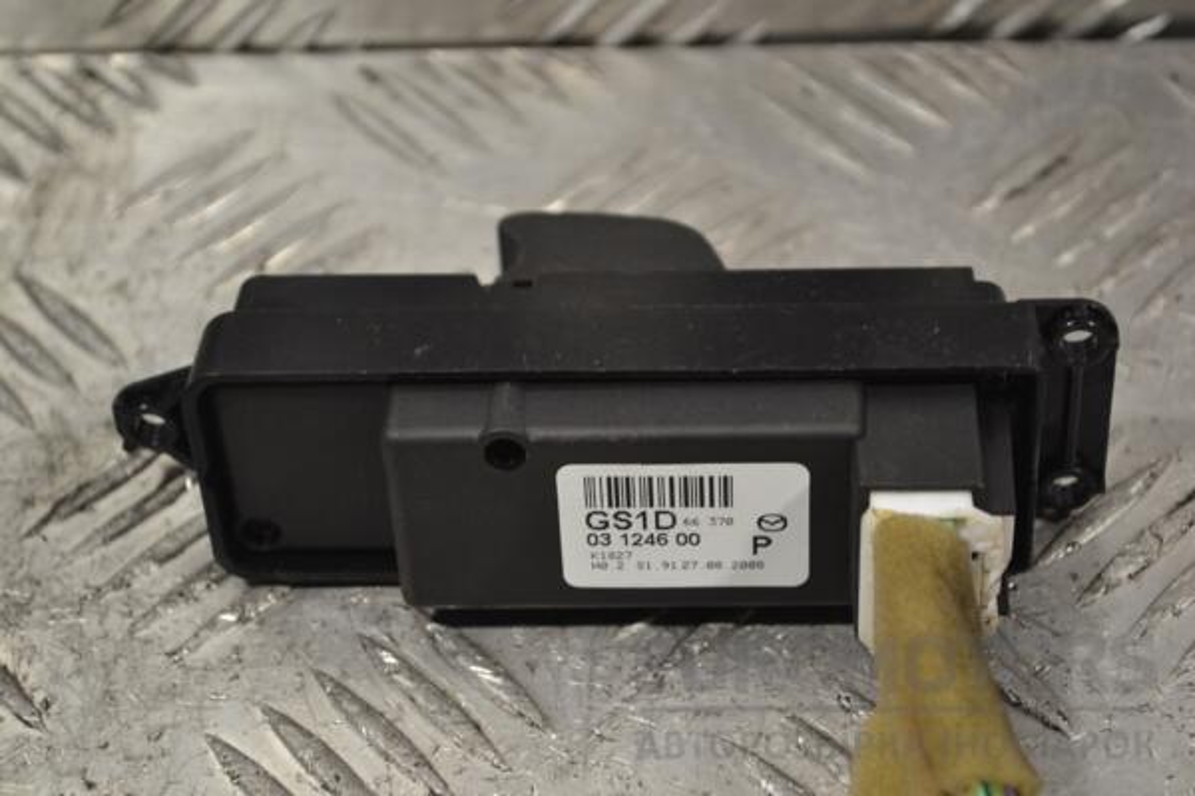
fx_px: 2738
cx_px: 598
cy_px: 398
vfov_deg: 16.6
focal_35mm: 82
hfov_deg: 24.6
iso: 400
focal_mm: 55
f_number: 5.6
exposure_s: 1/80
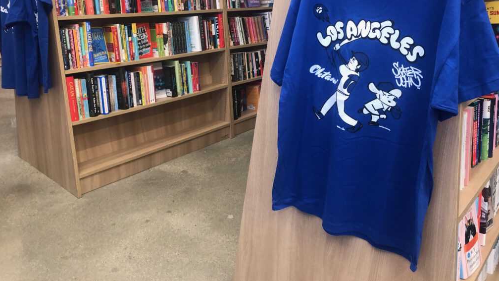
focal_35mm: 31
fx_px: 410
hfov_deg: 62.6
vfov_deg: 37.4
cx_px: 252
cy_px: 94
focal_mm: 3.99
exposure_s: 1/30
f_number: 1.8
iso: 40
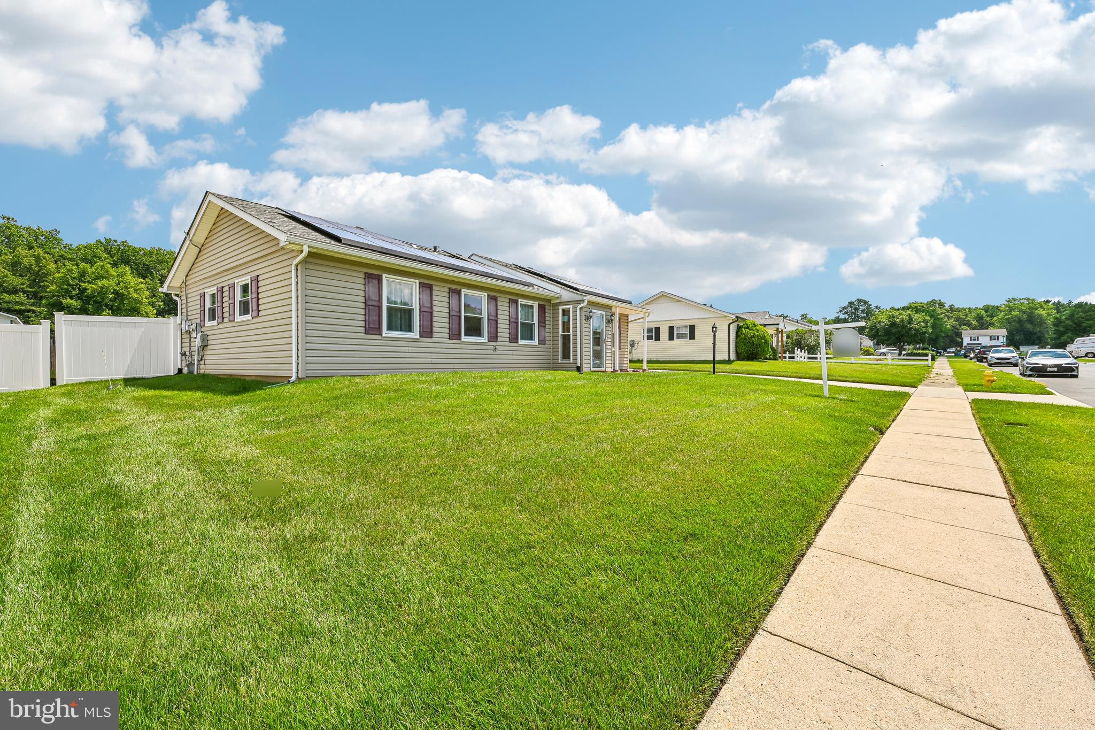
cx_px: 548
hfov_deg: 104.3
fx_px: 426
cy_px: 365
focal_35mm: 14
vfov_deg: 81.2
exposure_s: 1/400
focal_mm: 14
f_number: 8
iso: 100
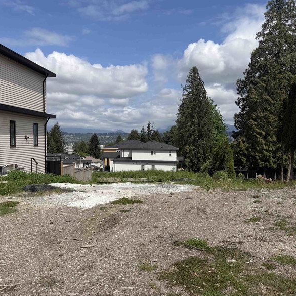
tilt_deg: -4.2
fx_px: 281
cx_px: 132
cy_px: 151
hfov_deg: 55.5
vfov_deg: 55.6
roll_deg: -0.7
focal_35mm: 29
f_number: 1.78
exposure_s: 1/8130
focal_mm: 6.76
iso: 80
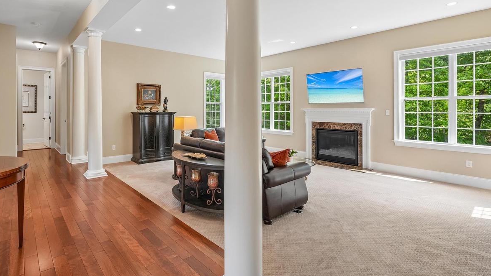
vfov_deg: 60.3
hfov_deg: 92.2
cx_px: 216
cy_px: 106
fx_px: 234
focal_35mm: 18
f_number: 8
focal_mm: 14
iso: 400
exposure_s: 1/20
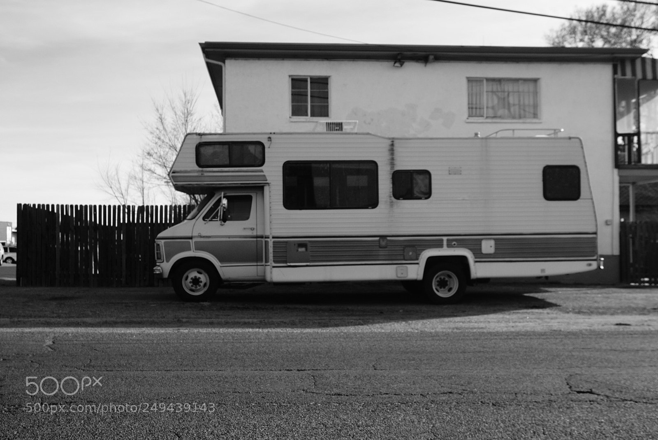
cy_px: 220
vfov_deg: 33.1
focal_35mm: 40
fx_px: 741
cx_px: 329
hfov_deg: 47.9
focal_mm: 27
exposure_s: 1/800
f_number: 8
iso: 400
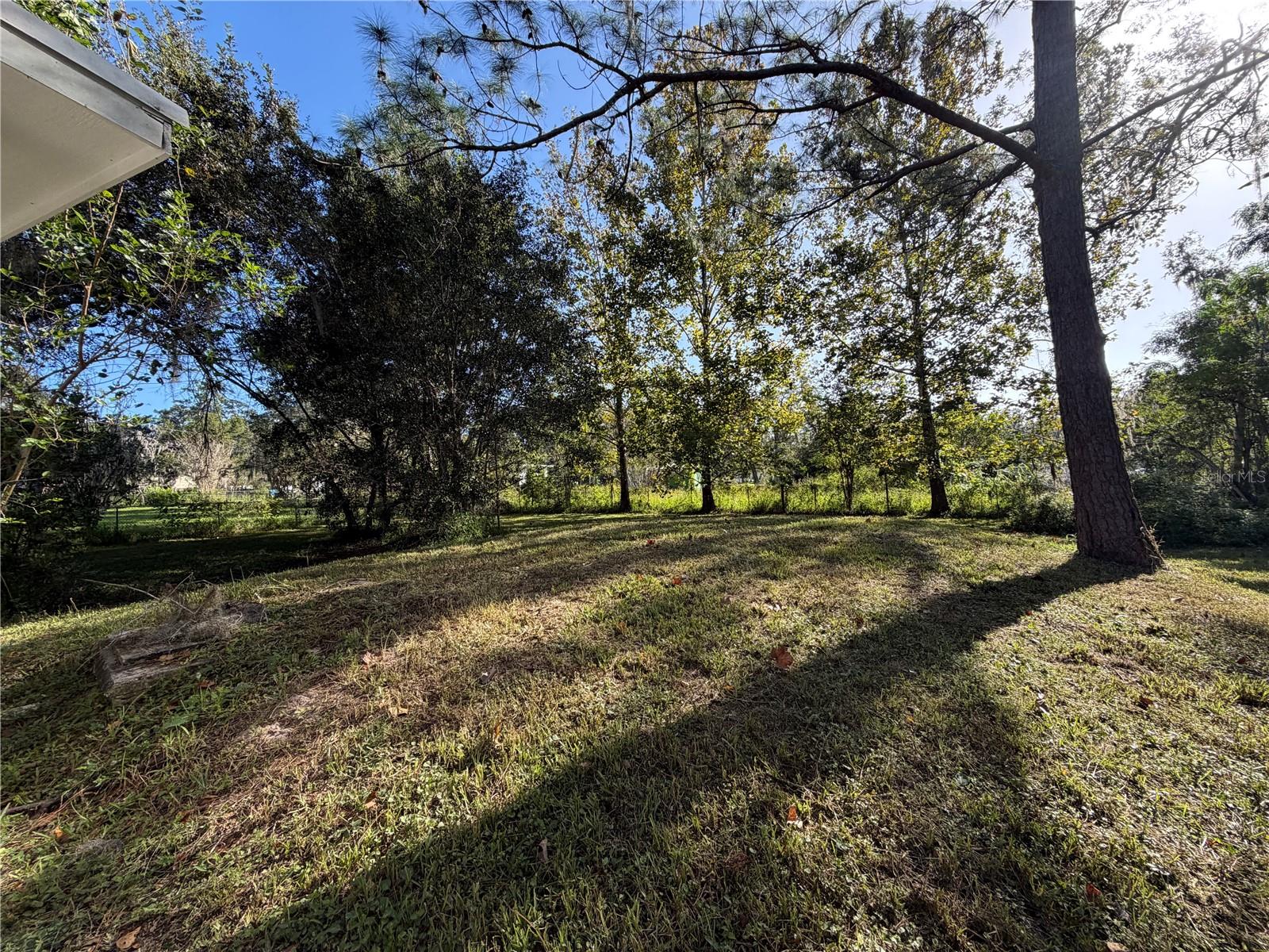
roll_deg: +2.4
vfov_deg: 85.7
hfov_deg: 102.1
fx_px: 513
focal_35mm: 14
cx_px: 634
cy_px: 476
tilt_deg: +0.7
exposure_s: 1/419
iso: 64
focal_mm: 2.22
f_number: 2.2
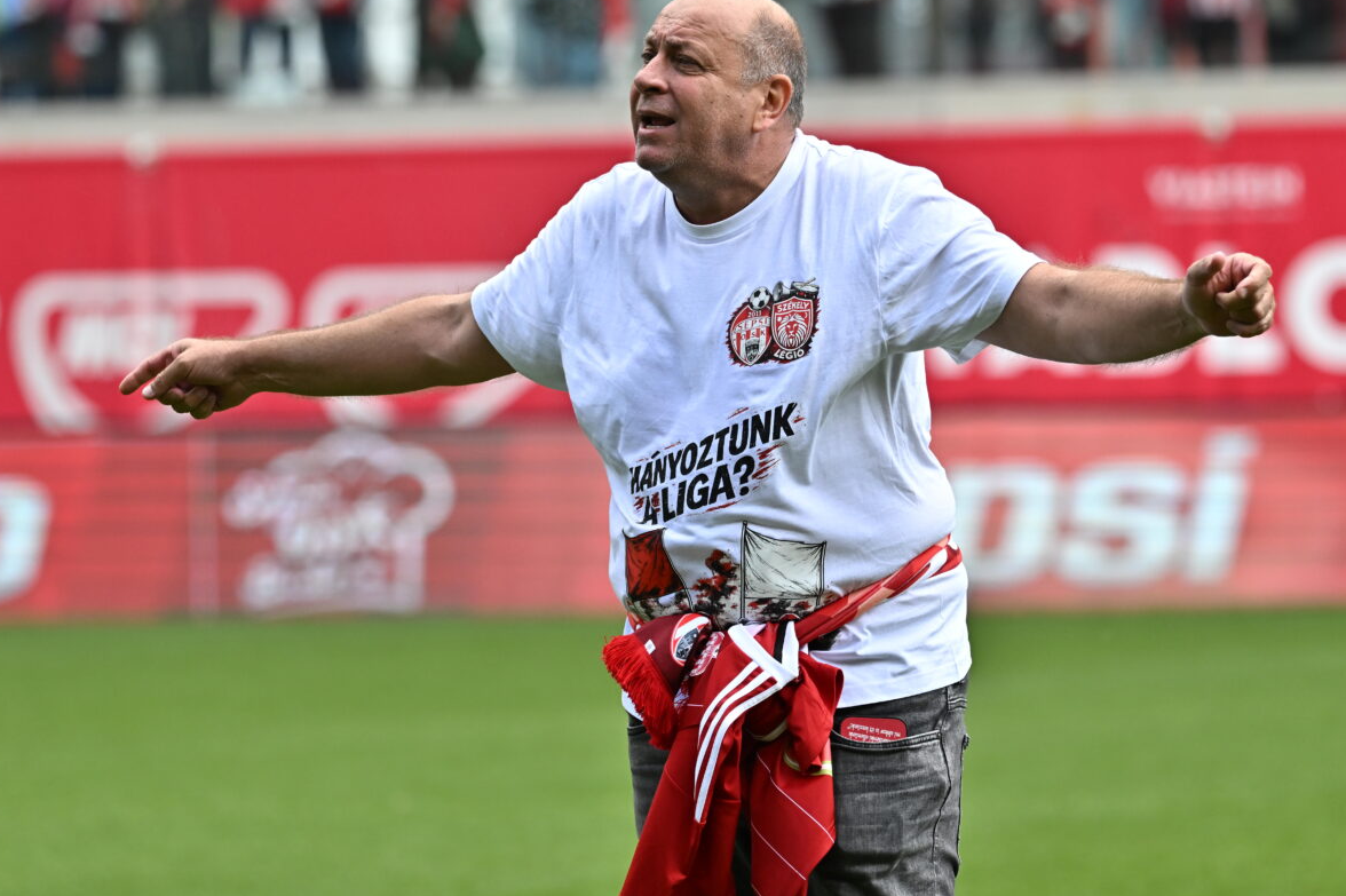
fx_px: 14687
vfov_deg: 3.5
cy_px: 398
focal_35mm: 393
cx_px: 620
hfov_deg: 5.2
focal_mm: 330
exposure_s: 1/1250
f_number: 6.3
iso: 1000
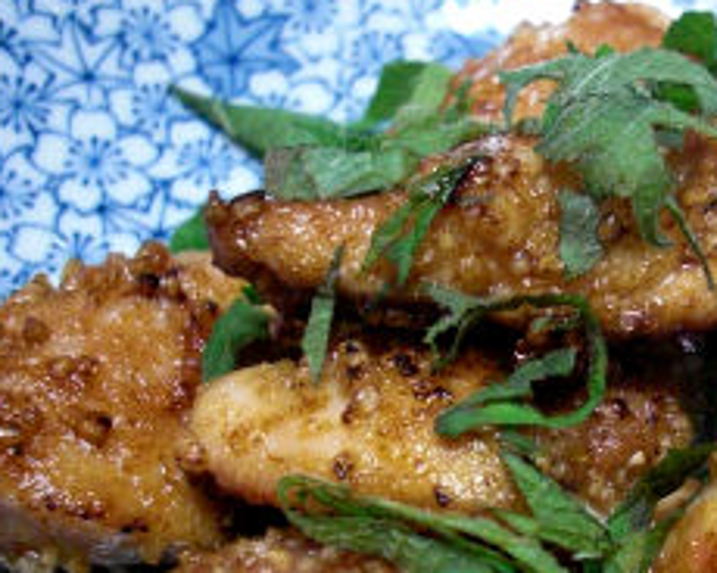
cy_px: 402
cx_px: 583
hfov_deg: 30.2
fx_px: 1294
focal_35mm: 61
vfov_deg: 24.8
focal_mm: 6.3
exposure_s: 1/50
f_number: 2.8
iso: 800
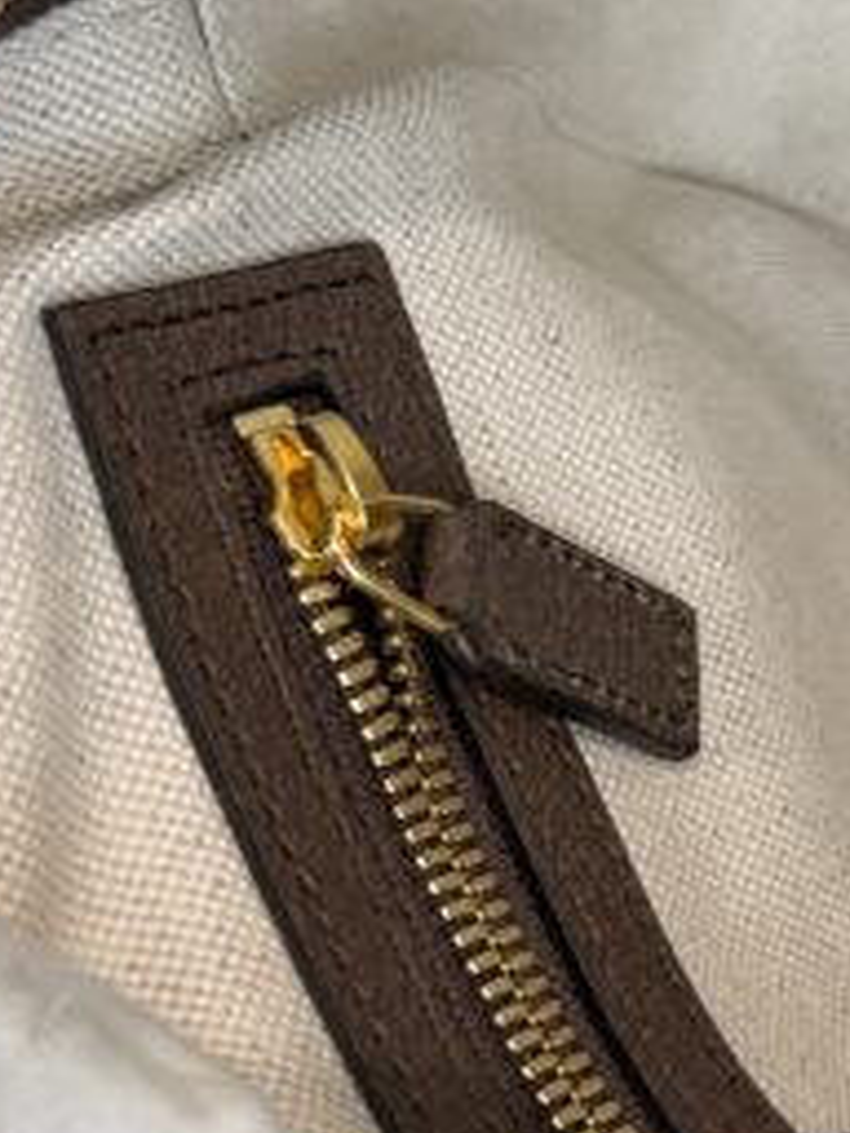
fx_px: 2456
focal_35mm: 75
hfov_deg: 19.4
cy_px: 562
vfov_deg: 26.0
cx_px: 699
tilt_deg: -53.3
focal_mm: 6.76
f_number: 1.78
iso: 200
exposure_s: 1/60
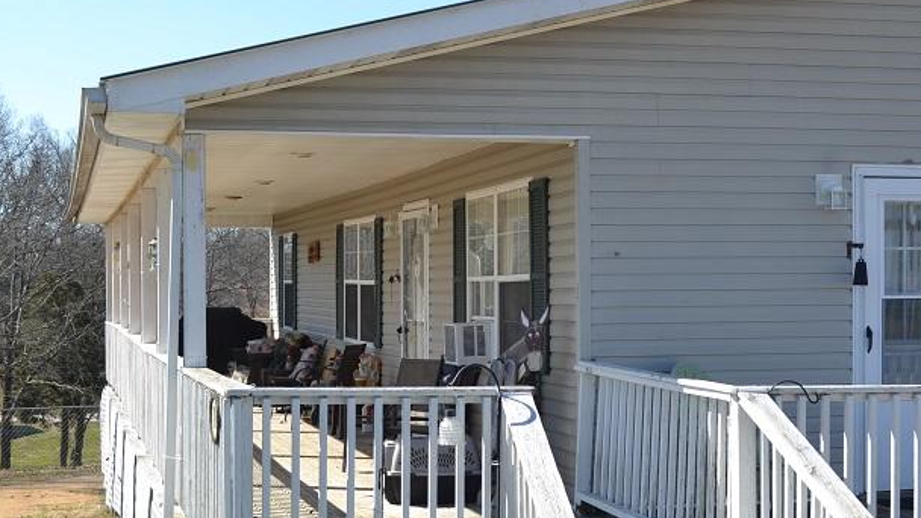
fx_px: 1529
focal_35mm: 63
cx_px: 497
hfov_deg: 33.5
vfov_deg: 19.2
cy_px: 305
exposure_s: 1/200
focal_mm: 35
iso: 100
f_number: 7.1
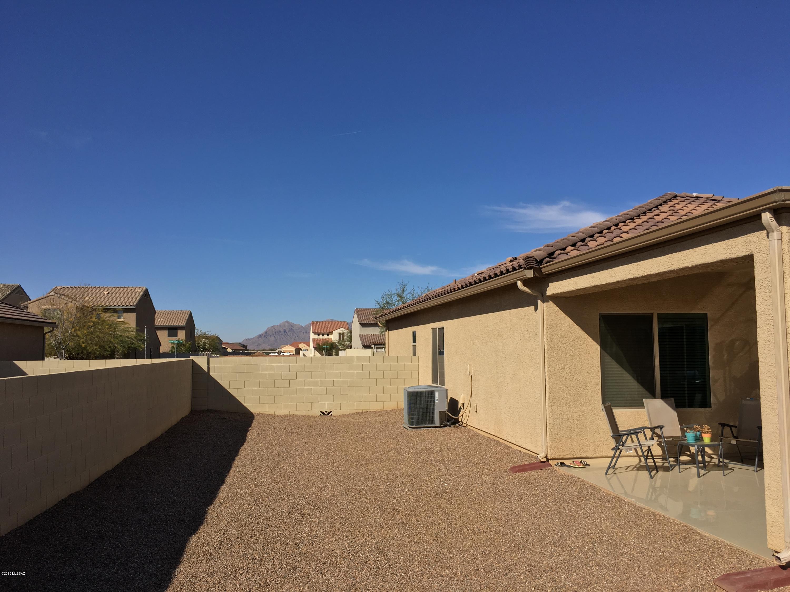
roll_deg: +1.0
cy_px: 296
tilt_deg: +4.4
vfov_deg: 48.2
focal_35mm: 29
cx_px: 395
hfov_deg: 61.7
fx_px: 662
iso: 25
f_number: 2.2
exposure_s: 1/2331
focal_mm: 4.15
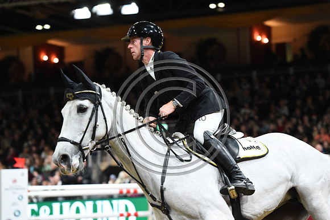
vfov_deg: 10.1
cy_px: 110
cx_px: 165
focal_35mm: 135
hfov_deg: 15.2
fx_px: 1237
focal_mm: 135
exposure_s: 1/800
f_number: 4
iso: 5000
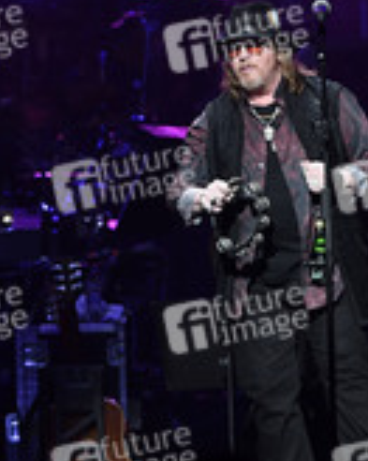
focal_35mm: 387
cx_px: -119
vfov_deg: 5.0
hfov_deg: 4.0
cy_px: 250
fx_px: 5274
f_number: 4
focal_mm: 150
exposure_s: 1/400
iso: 1600
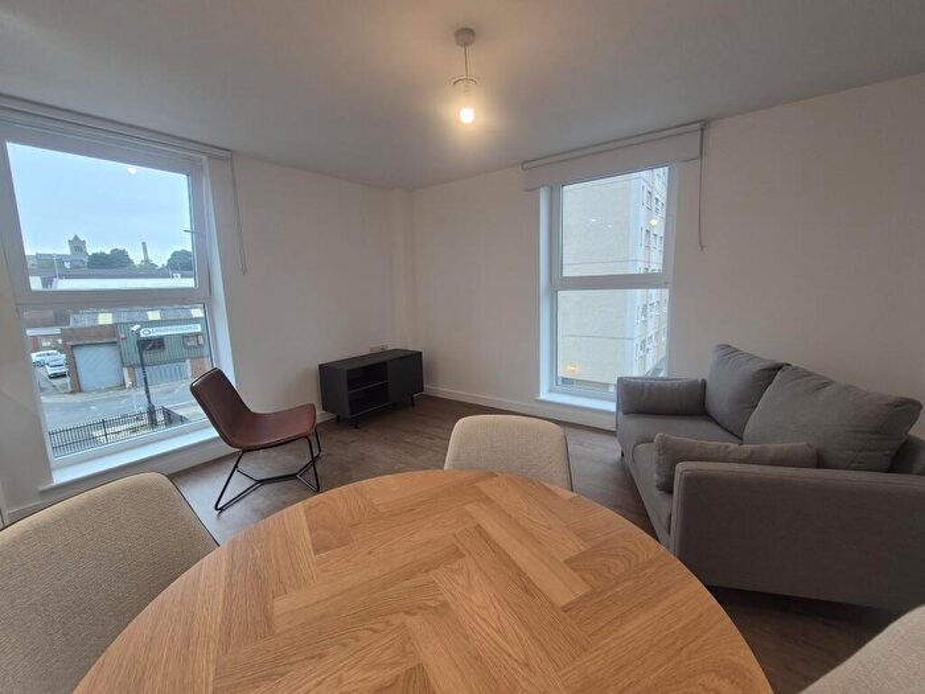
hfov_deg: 106.2
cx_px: 462
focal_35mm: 13
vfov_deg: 89.9
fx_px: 347
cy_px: 347
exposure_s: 1/50
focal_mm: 2.2
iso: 64
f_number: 2.2
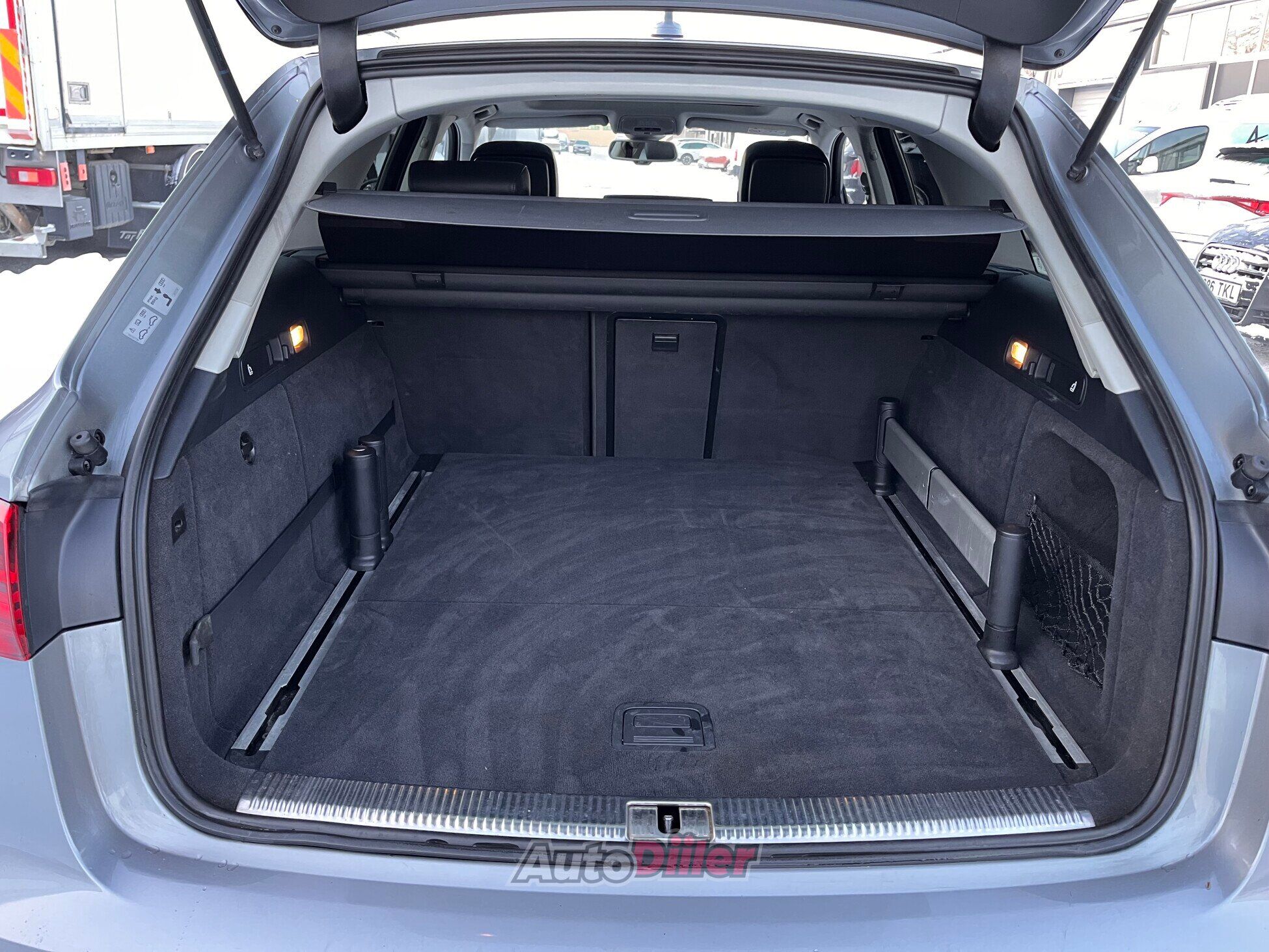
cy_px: 476
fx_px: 953
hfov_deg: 67.3
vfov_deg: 53.1
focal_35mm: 26
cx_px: 634
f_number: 1.6
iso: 200
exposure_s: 1/60
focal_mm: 5.1
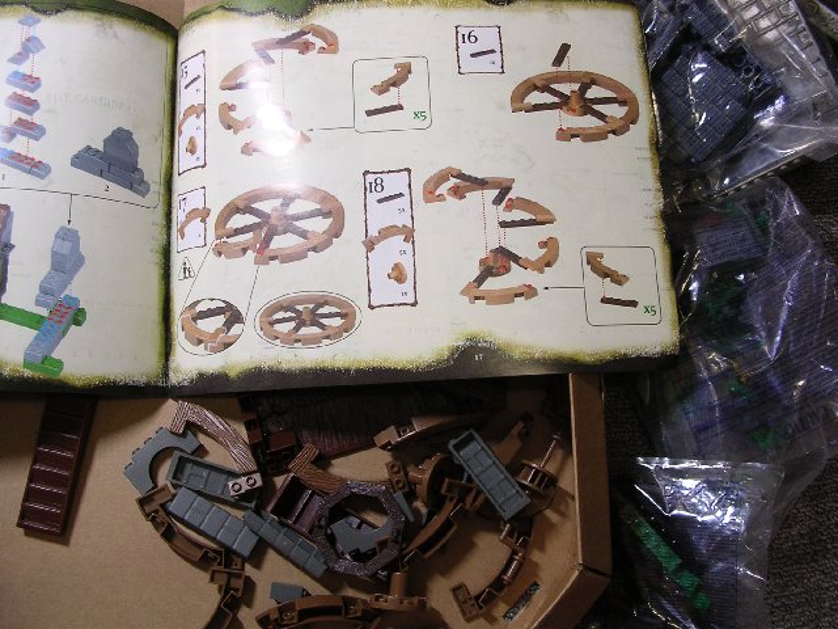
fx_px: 920
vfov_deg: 37.7
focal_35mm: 38
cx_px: 419
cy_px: 314
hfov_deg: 49.0
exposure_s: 1/6.7
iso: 100
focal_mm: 5.8
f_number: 2.8
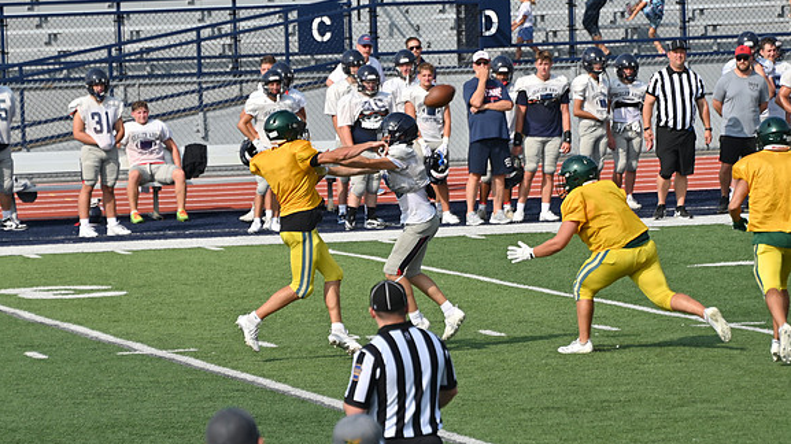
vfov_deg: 3.7
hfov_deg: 6.5
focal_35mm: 332
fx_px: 6961
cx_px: 395
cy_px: 235
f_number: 5.6
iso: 110
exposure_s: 1/800
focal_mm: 210
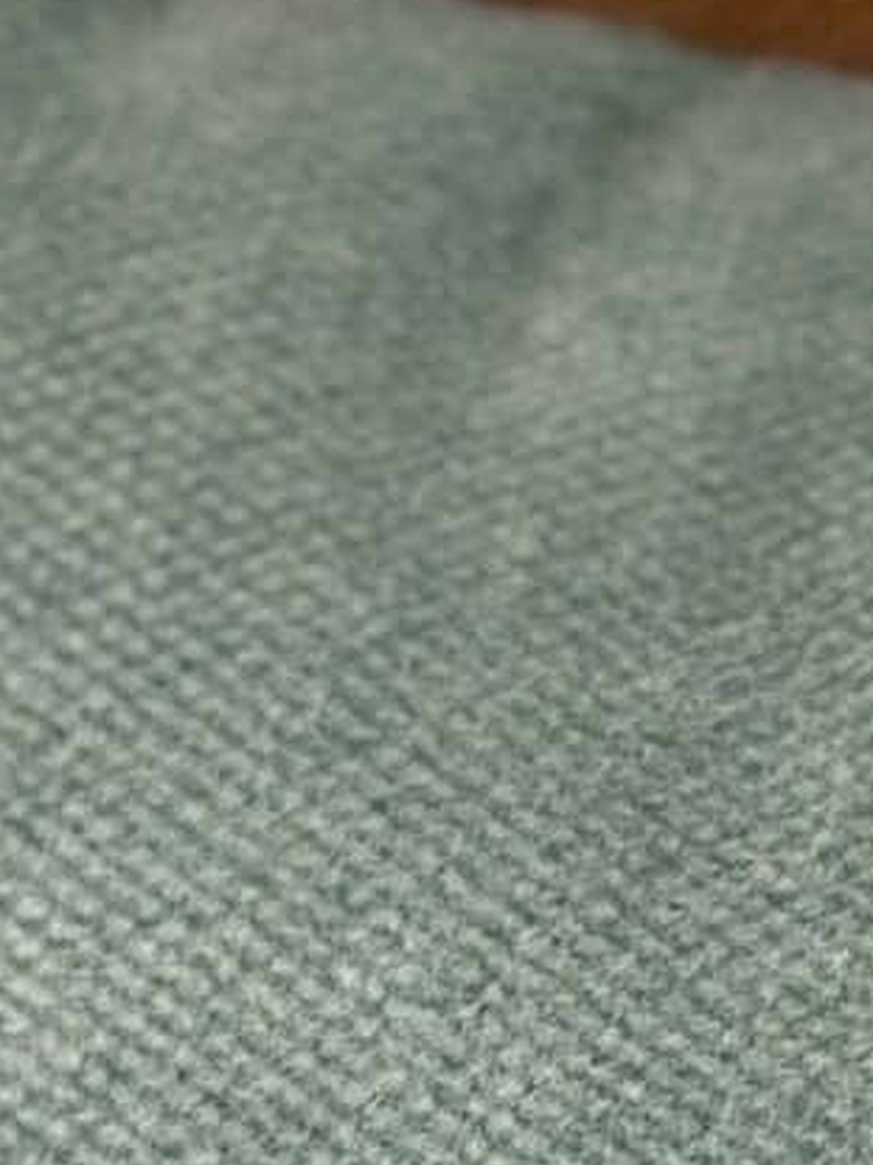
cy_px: 2630
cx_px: 825
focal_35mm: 296
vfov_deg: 6.4
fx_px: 9958
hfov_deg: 5.0
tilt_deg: -15.5
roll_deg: +1.0
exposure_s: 1/170
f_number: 1.78
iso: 100
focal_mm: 6.86
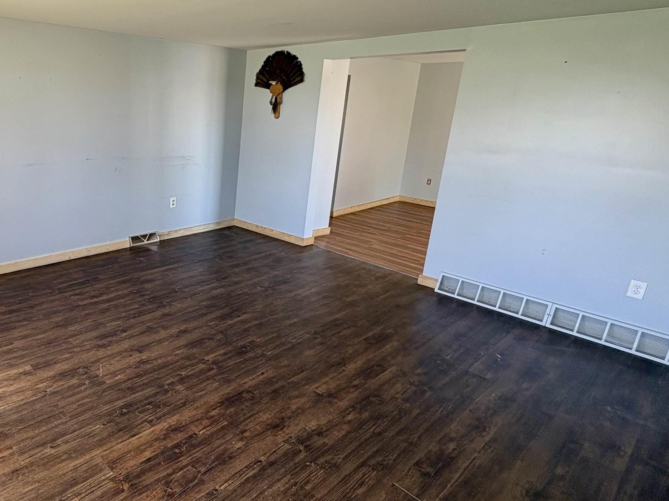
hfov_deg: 69.6
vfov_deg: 58.7
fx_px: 444
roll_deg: -2.3
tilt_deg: -15.5
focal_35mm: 23
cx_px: 176
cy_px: 225
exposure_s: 1/60
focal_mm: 2.22
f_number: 2.2
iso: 125
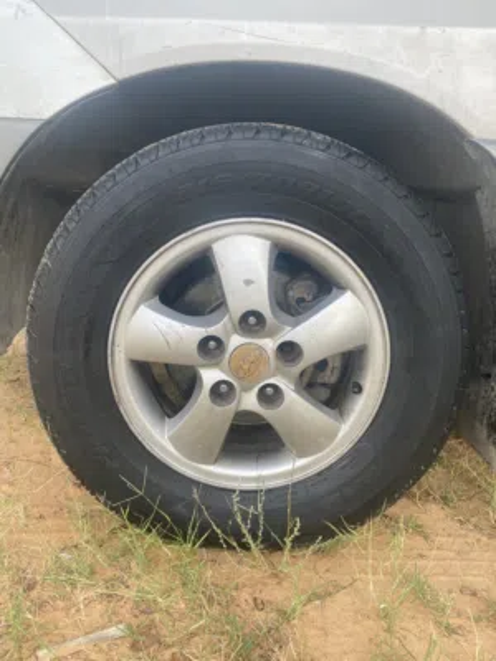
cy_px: 330
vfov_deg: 67.3
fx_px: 497
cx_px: 248
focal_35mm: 26
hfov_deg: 53.1
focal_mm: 4.25
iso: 32
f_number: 1.8
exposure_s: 1/373
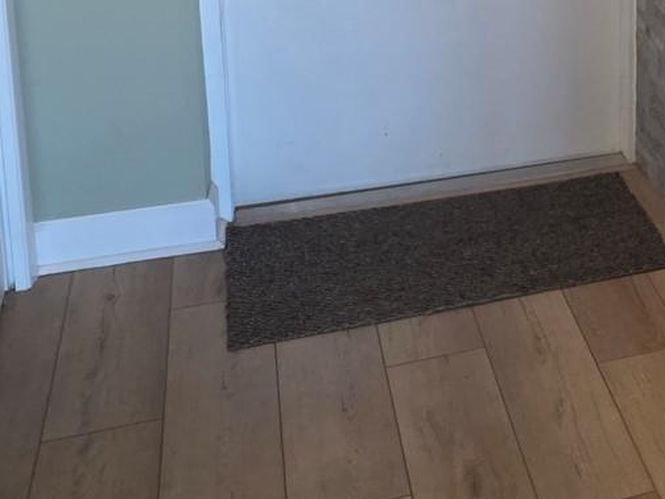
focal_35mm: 73
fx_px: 1402
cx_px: 1012
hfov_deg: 21.9
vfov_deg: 18.9
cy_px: -116
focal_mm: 6.25
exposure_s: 1/120
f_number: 1.7
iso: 800
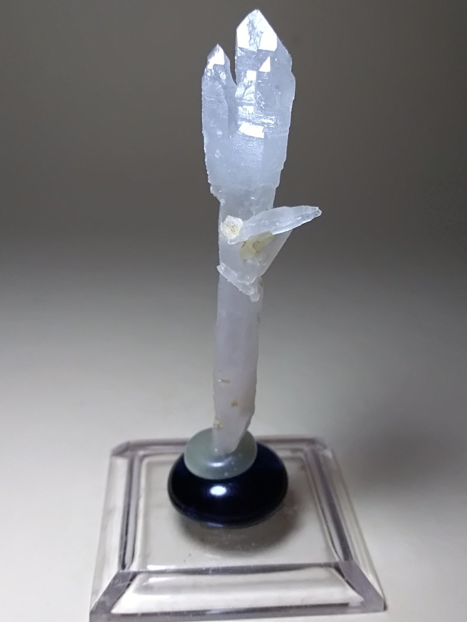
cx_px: 231
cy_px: 300
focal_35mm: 27
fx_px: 486
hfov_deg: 51.4
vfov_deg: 65.3
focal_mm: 3.54
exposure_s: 1/30
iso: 368
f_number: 2
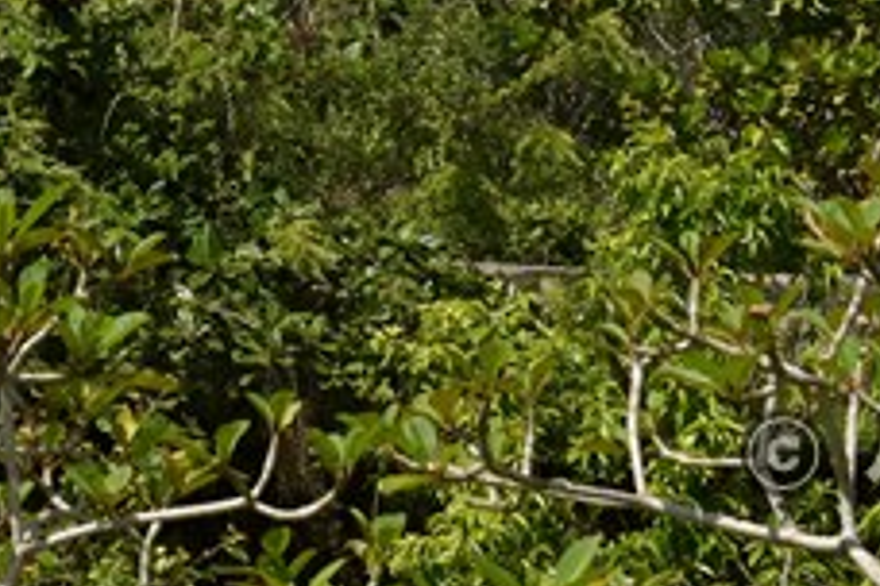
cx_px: 62
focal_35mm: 172
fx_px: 4204
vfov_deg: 7.9
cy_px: -189
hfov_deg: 11.9
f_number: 11
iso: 100
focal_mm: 56
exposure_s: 1/320
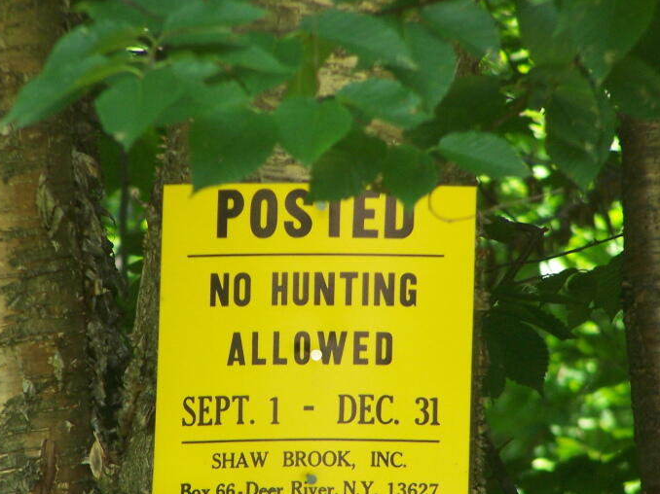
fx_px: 10940
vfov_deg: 2.6
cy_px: 286
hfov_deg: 3.5
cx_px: 319
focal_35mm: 574
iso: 140
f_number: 3.7
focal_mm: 63
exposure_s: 1/160
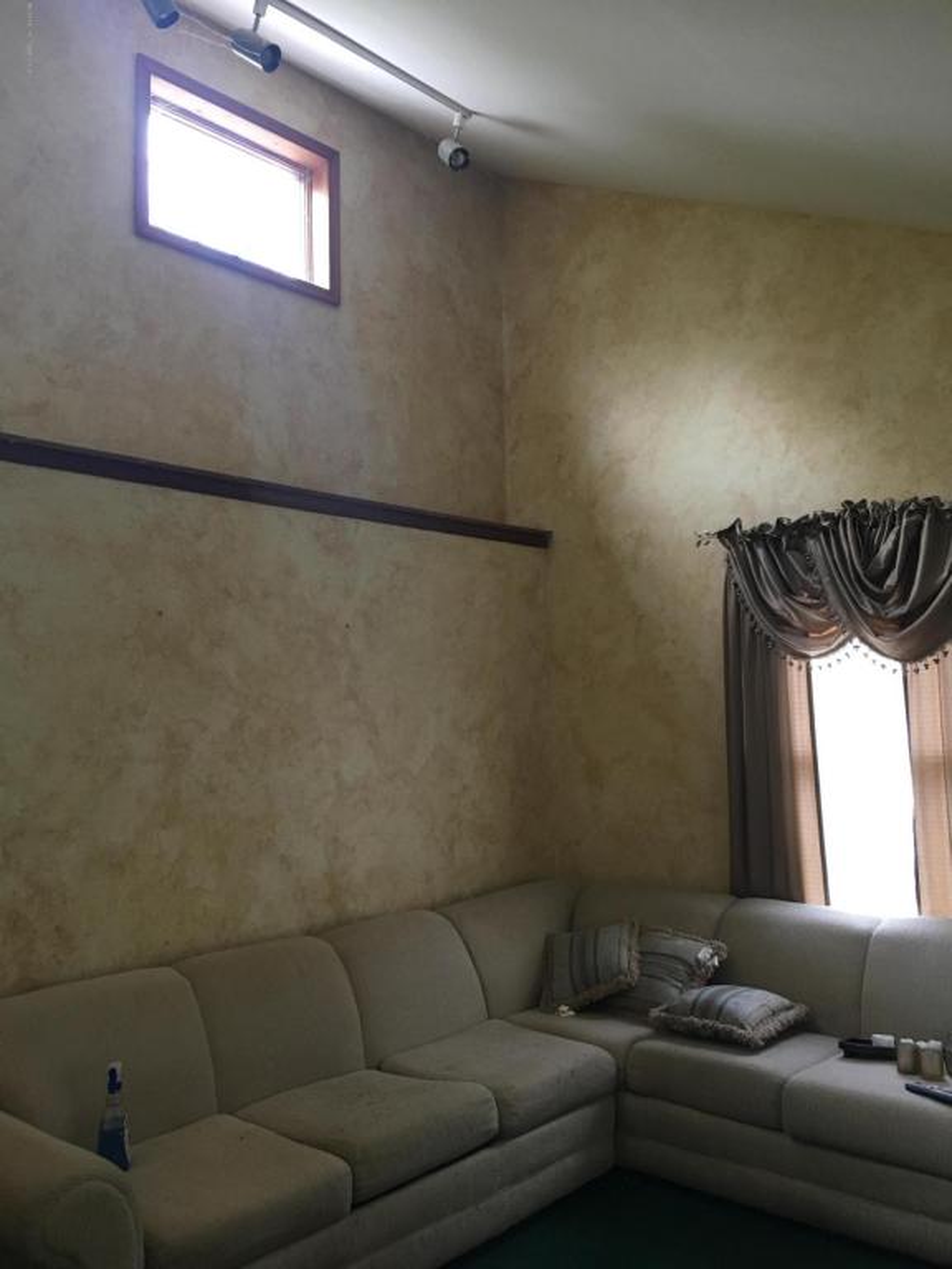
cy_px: 634
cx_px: 476
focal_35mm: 29
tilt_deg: +3.6
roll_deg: +1.0
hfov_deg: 48.2
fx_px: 1063
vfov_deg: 61.7
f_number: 2.2
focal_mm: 4.15
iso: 125
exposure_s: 1/30
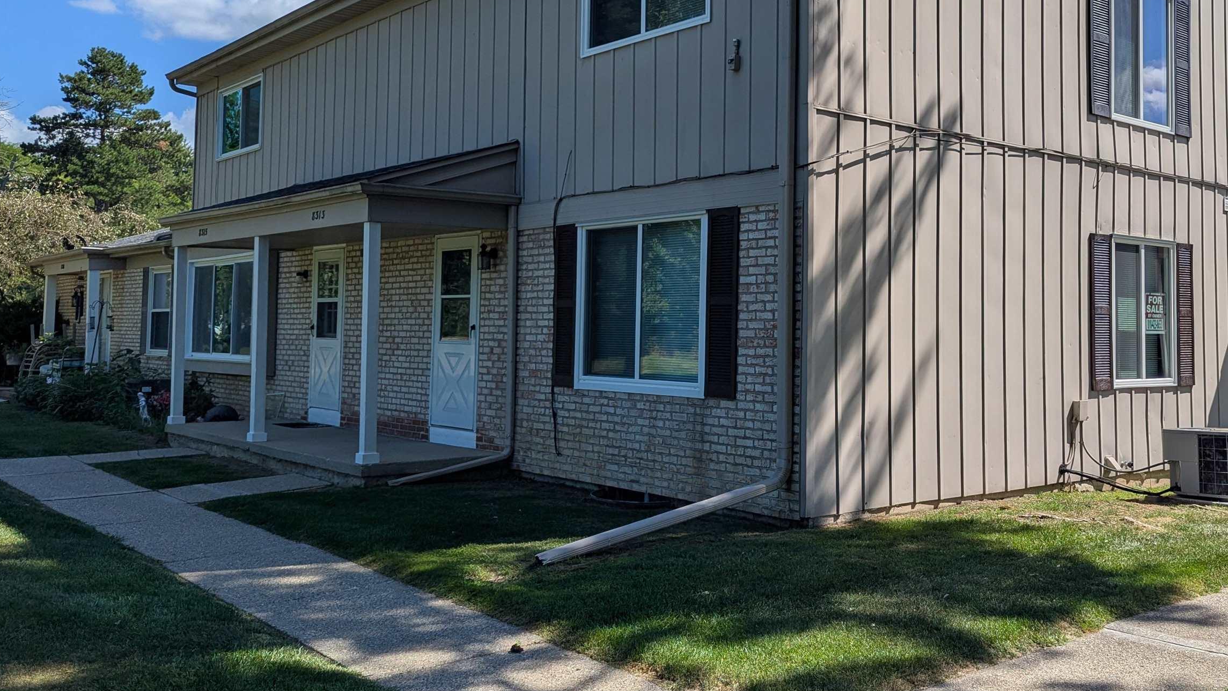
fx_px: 1140
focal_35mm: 35
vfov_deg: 33.6
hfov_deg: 55.9
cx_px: 770
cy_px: 258
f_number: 1.85
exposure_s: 1/2262
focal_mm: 6.81
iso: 41
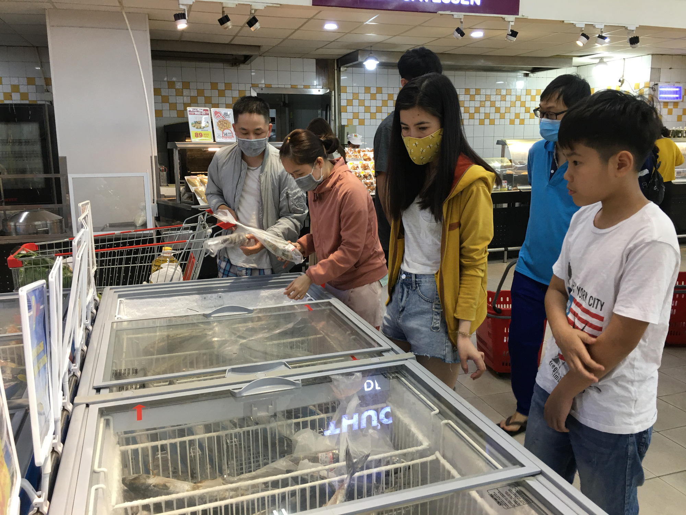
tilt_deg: -10.1
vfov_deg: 48.2
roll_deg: -0.2
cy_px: 258
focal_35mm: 29
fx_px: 575
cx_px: 343
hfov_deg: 61.7
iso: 50
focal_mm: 4.15
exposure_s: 1/33
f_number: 2.2
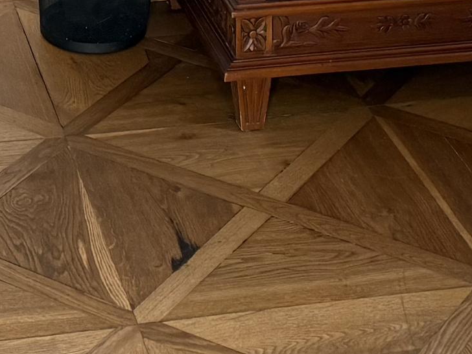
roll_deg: +0.6
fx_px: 1841
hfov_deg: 14.4
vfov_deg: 9.4
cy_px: -586
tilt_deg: -5.6
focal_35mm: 135
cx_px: -1
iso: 250
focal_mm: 6.76
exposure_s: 1/60
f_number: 1.78
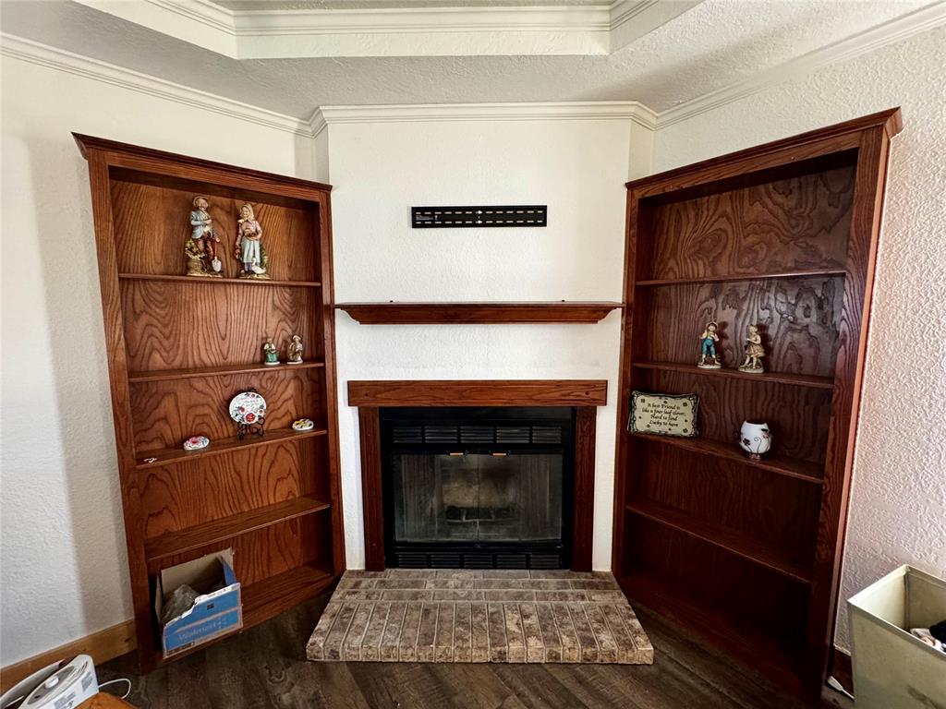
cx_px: 473
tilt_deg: -7.0
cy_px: 354
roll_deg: +0.2
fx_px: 383
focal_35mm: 14
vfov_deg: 85.7
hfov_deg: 102.1
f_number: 2.2
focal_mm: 2.22
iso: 320
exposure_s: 1/48
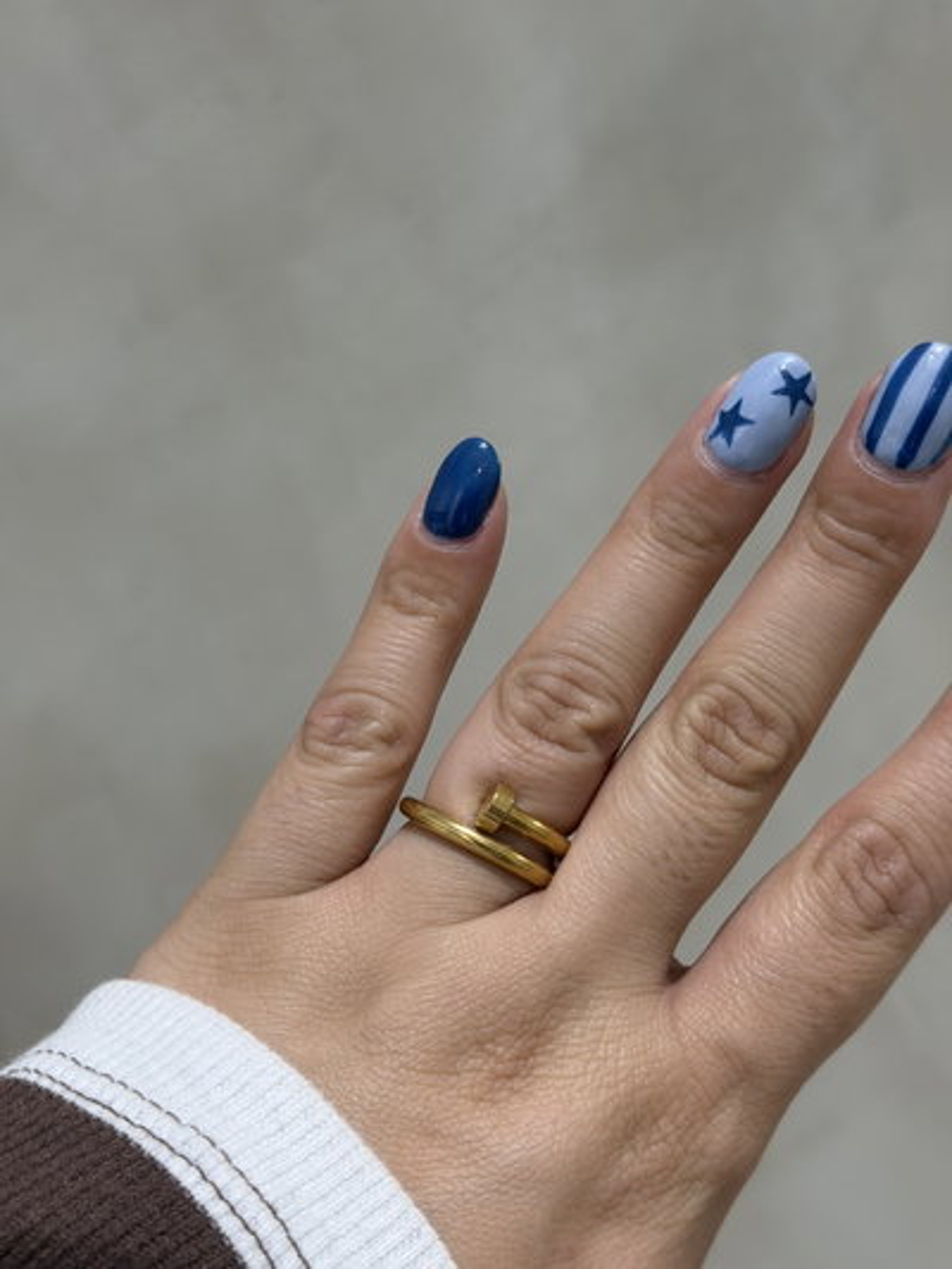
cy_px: 634
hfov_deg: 30.3
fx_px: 1759
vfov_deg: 39.6
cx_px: 476
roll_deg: +1.5
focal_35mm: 48
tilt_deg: -11.3
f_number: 1.78
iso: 100
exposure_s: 1/50
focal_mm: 6.76
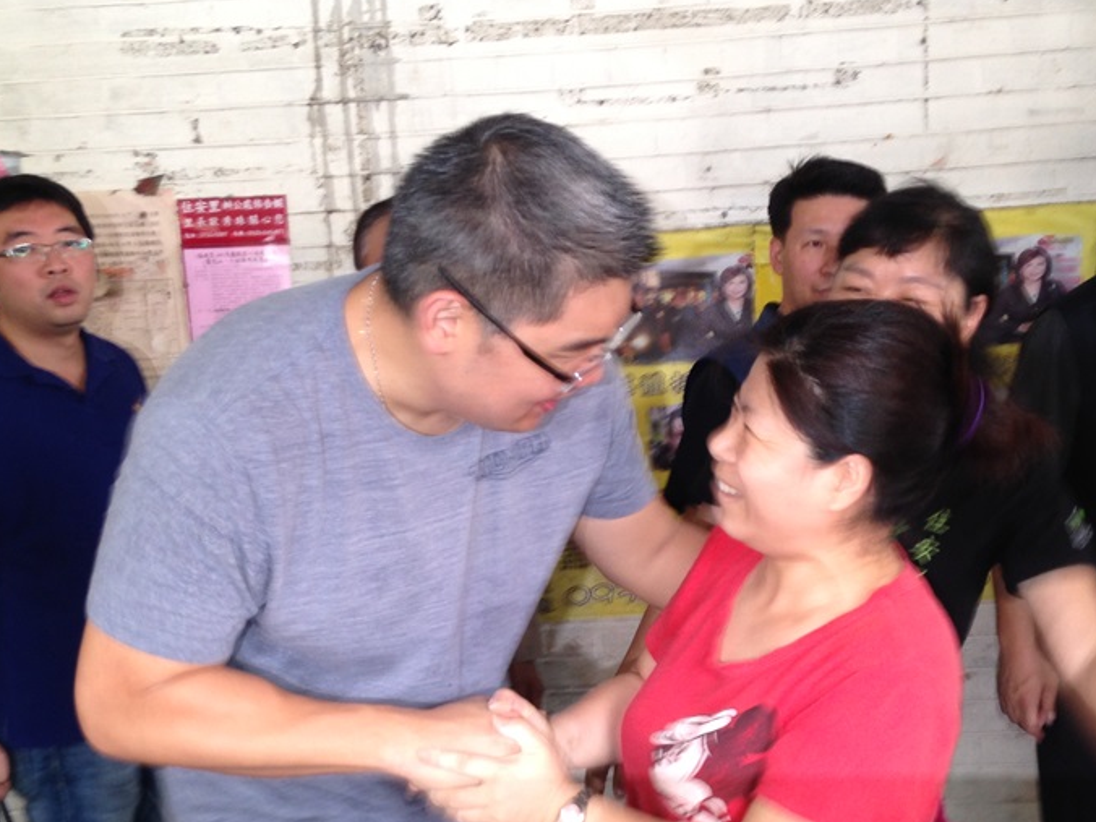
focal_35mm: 50
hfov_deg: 38.2
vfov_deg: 28.8
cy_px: 574
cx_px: 561
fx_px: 1583
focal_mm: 4.12
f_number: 2.4
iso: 80
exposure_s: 1/20
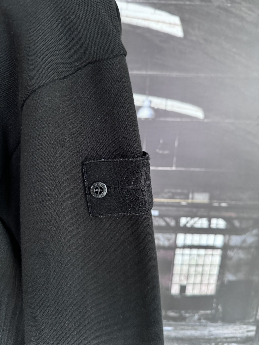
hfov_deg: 56.8
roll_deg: -3.5
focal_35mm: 24
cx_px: 130
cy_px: 172
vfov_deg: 71.6
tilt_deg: -14.4
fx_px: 239
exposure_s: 1/60
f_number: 1.78
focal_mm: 6.76
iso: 640
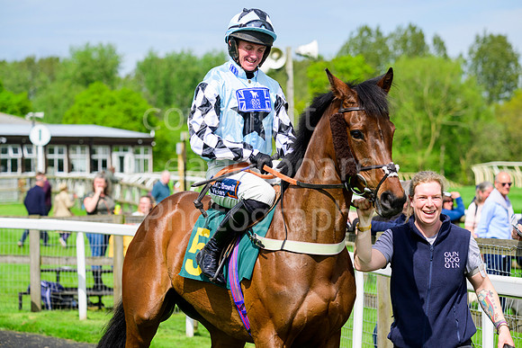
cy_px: 174
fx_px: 2248
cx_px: 261
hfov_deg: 13.2
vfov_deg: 8.9
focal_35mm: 155
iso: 640
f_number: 6.3
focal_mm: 155
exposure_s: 1/2500
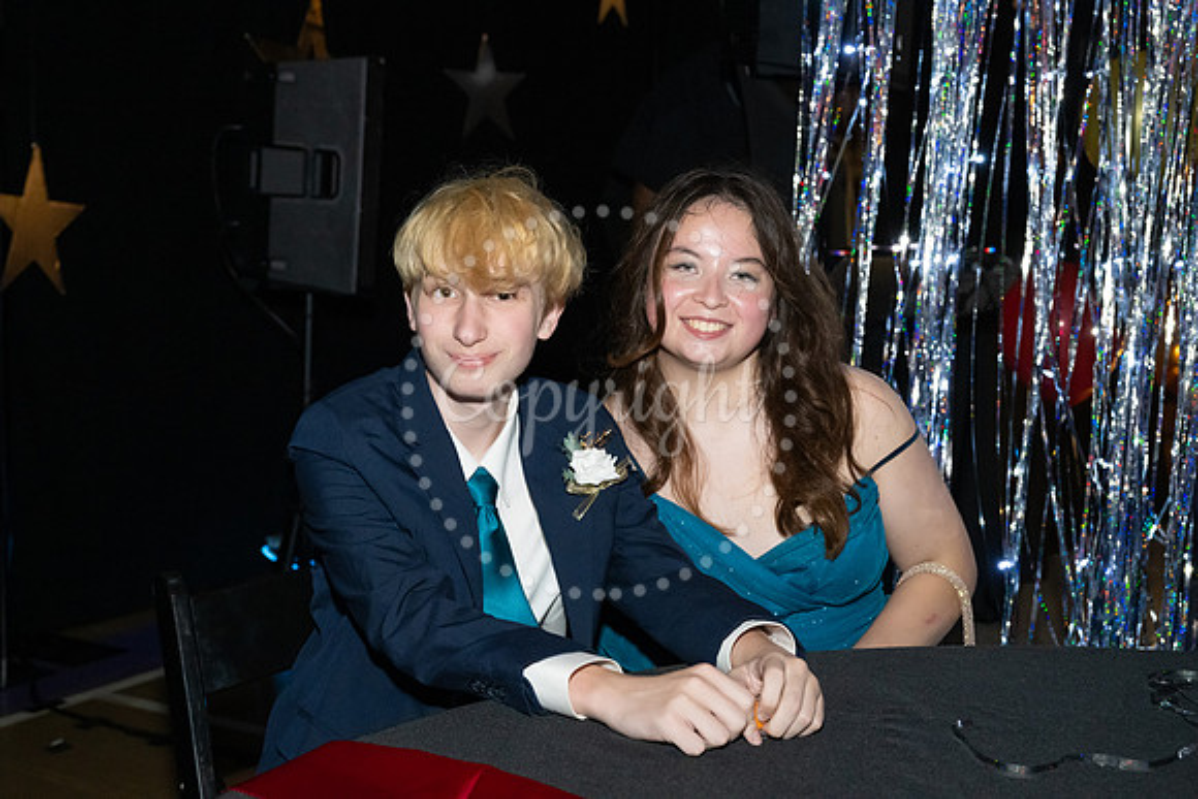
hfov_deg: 42.7
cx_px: 599
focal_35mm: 46
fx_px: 1531
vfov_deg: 29.3
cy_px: 400
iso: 6400
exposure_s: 1/100
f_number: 5.6
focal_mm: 46
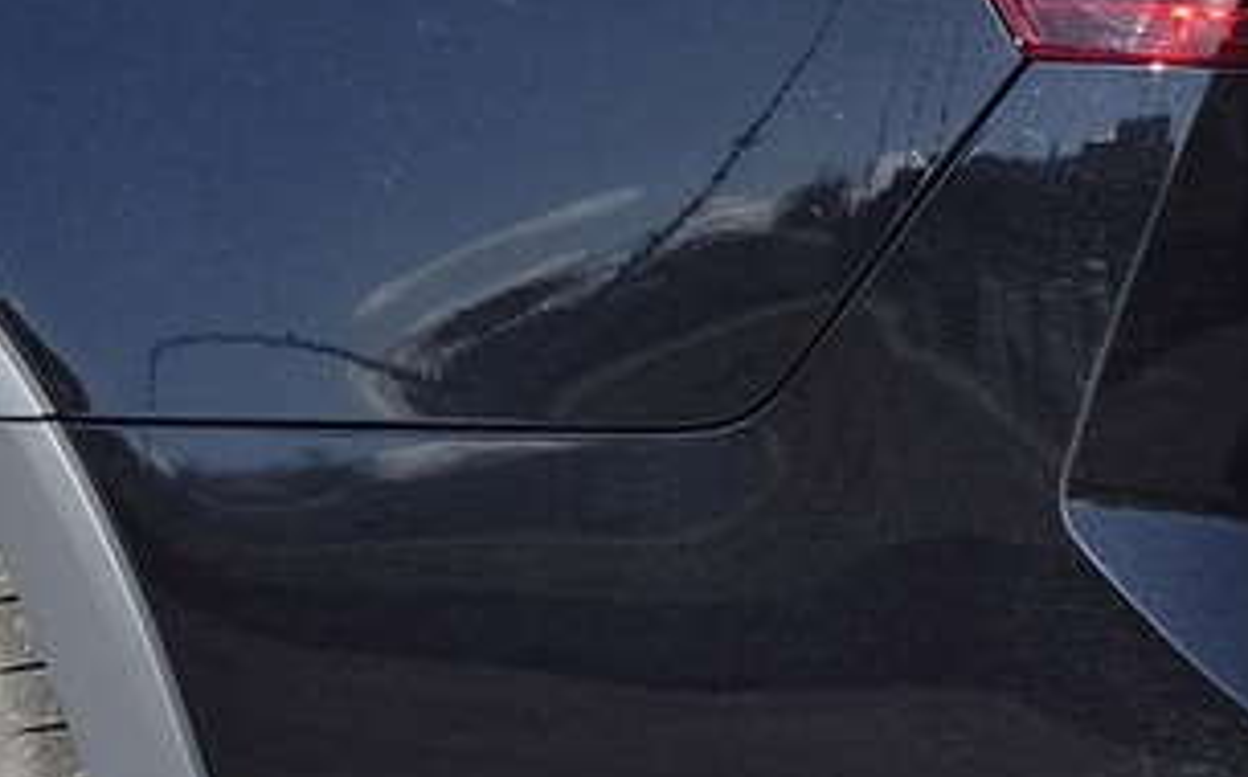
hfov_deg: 16.3
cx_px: 647
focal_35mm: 128
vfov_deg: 10.1
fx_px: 4350
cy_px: -143
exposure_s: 1/7696
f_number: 1.8
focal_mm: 5.4
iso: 80
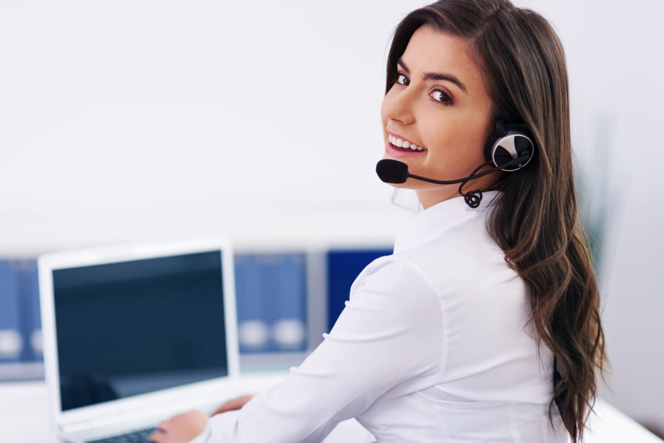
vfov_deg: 16.1
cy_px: 222
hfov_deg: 23.9
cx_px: 332
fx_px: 1568
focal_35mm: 85
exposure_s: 1/125
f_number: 2
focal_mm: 85
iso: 100
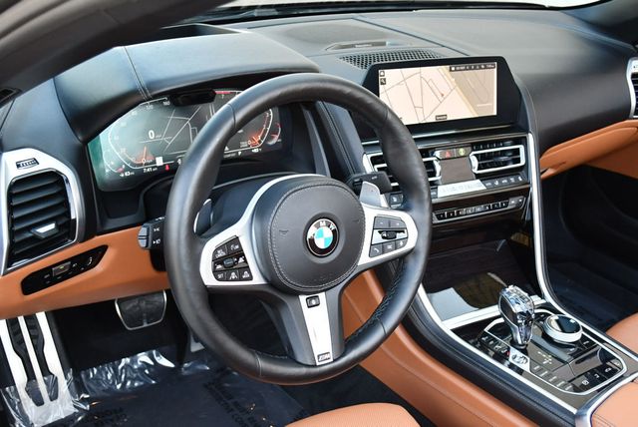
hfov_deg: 48.4
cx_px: 319
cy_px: 214
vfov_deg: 33.5
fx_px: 710
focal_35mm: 40
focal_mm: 20
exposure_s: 1/250
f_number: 3.8
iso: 800
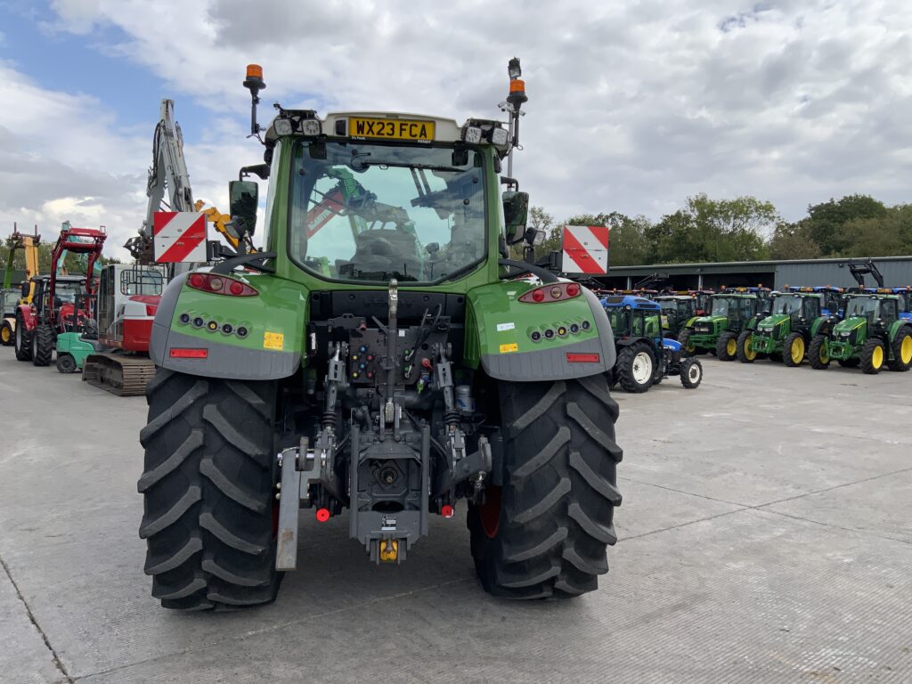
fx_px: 764
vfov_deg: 48.2
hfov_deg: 61.7
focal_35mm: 29
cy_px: 342
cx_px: 456
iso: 16
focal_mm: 3
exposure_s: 1/1451
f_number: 1.8
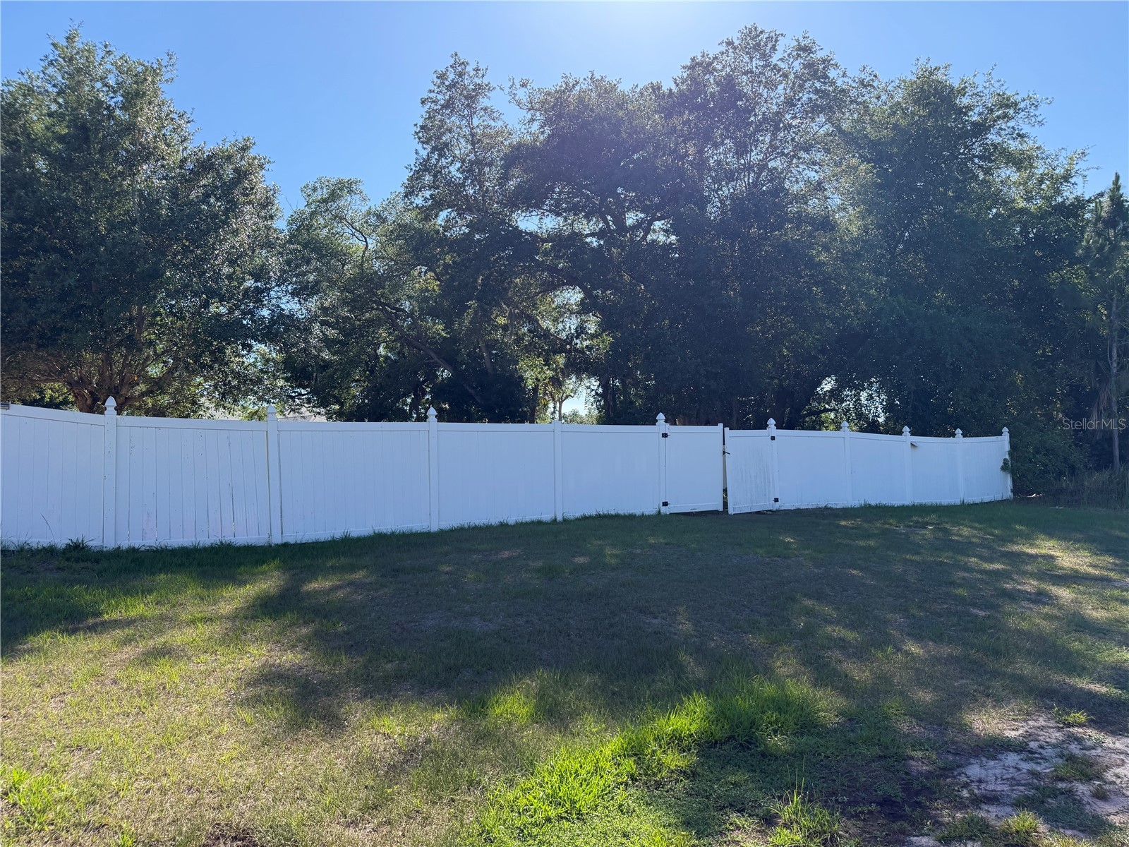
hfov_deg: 71.6
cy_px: 424
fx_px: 783
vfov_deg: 56.8
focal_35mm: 24
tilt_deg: +3.6
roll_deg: +1.7
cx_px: 564
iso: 100
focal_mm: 6.76
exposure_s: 1/2611
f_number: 1.78
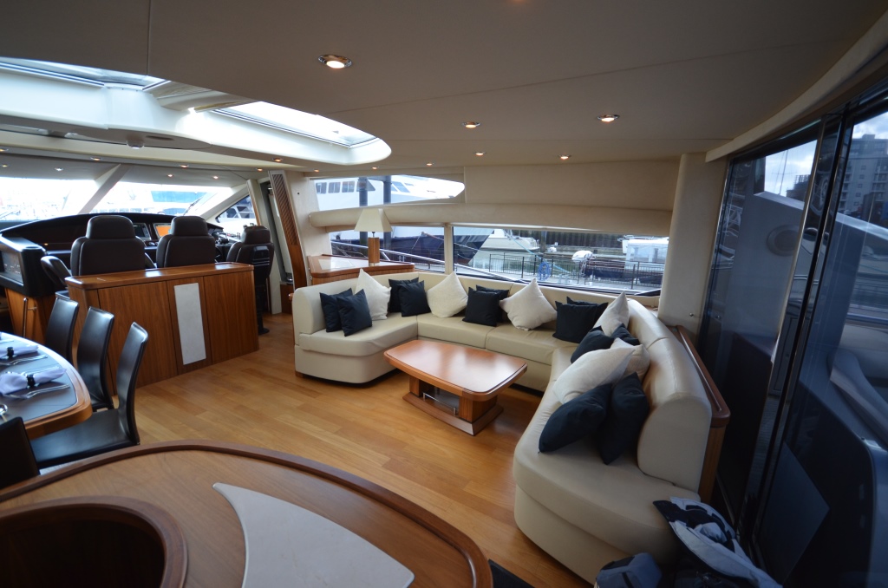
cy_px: 294
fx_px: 369
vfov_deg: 77.1
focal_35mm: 15
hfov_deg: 100.5
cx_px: 444
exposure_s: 1/60
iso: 500
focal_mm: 10
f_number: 4
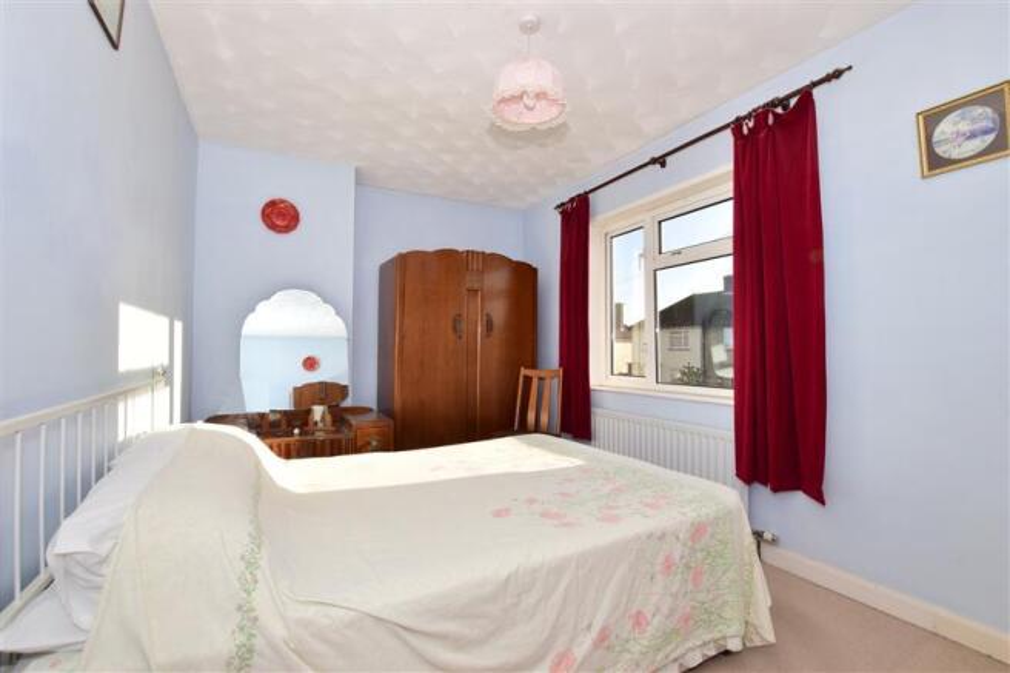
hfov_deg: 100.4
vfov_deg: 77.3
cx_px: 505
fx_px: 421
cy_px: 336
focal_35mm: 15
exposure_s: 1/200
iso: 400
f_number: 16
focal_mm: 10
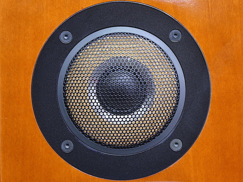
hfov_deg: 11.5
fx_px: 1207
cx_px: 122
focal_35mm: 172
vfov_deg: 8.6
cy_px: 91
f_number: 5.6
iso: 200
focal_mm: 30.9
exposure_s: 1/2.5
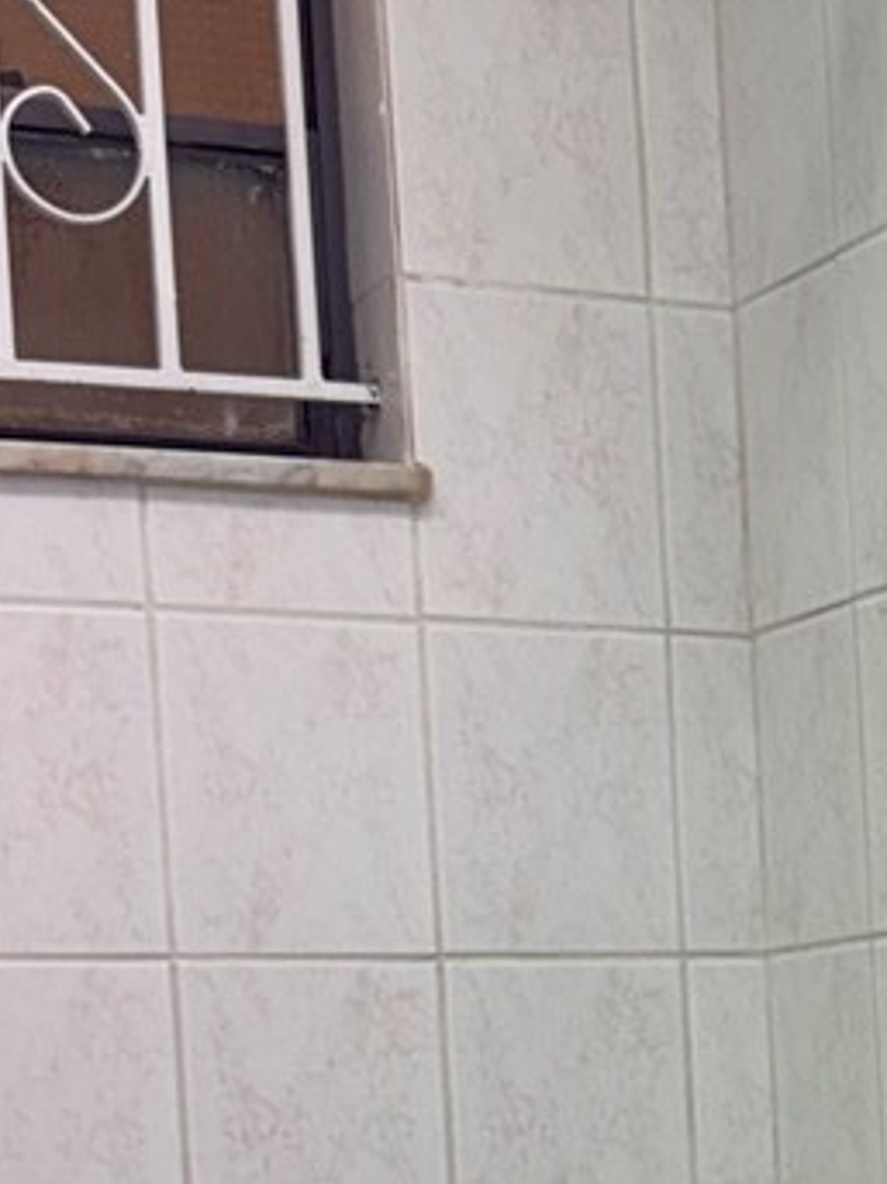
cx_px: 1305
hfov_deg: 12.6
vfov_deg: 16.8
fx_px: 3829
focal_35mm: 112
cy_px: 1439
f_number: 1.78
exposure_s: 1/165
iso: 64
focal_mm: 6.76
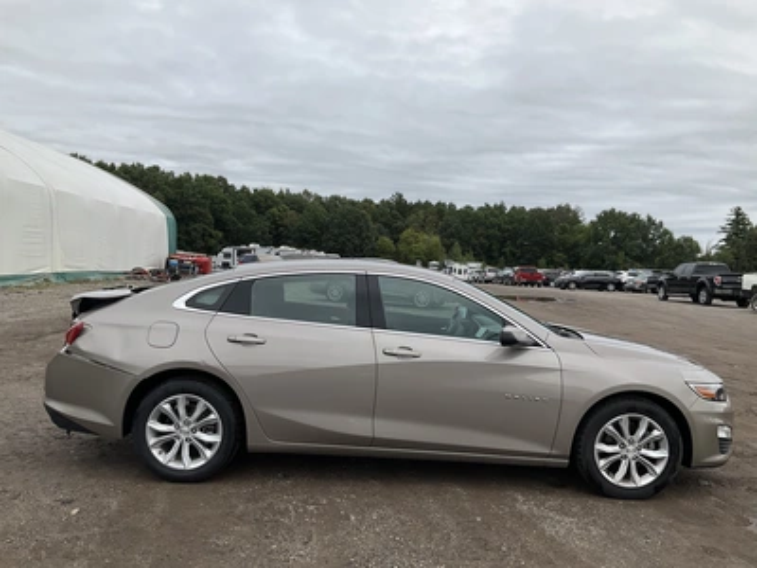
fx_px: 634
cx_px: 378
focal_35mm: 29
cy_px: 284
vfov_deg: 48.2
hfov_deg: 61.7
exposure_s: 1/1984
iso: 25
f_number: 1.8
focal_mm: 3
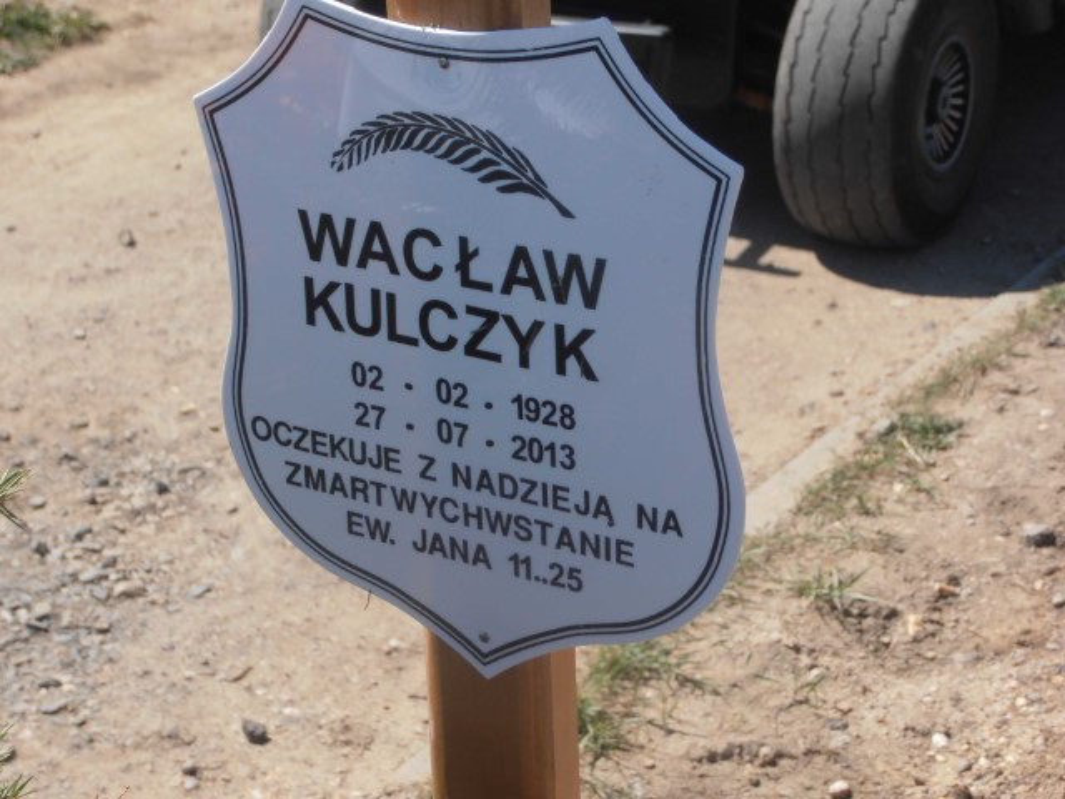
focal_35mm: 111
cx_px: 532
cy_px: 400
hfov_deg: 17.7
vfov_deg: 13.3
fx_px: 3415
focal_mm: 19.64
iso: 80
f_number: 5.5
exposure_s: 1/500
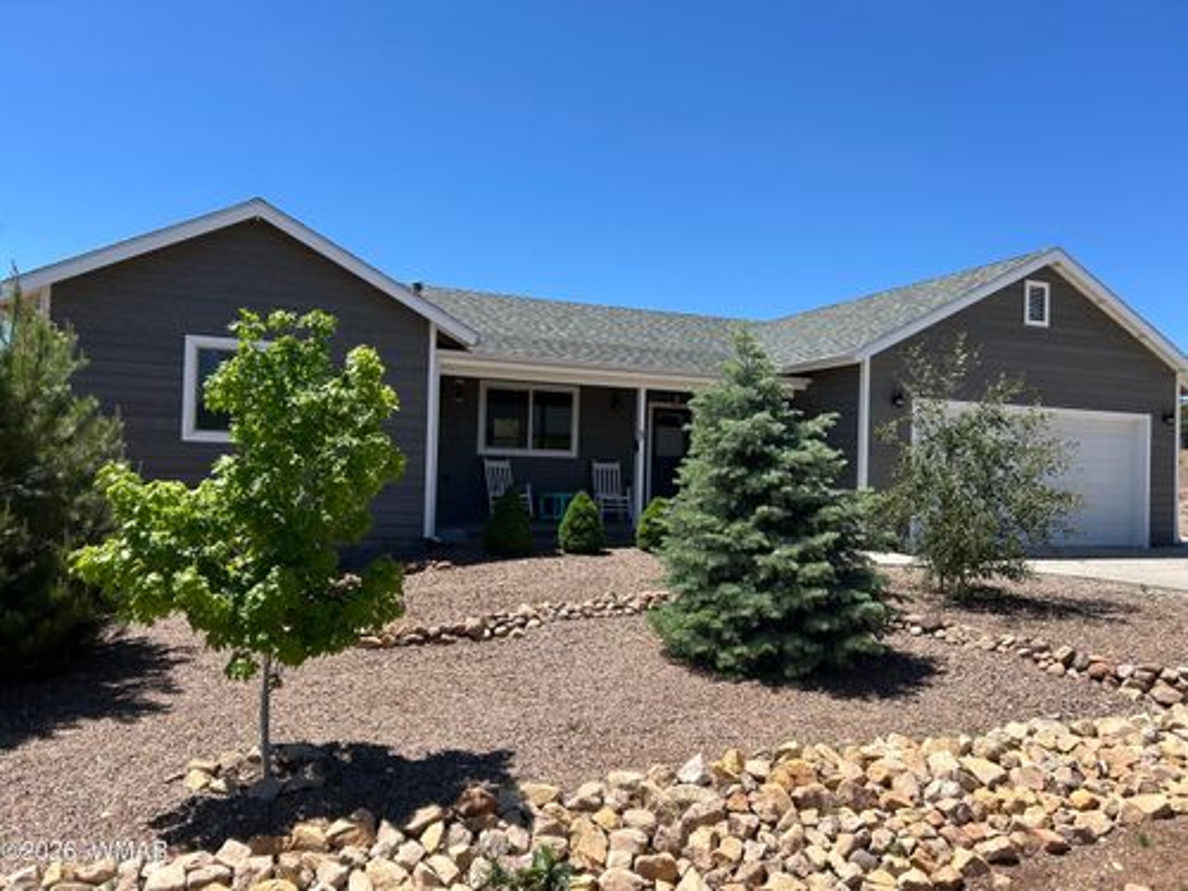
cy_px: 446
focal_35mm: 26
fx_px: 892
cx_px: 594
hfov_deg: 67.3
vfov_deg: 53.1
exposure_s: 1/3257
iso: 50
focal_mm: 5.7
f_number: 1.5
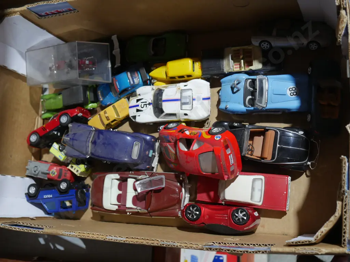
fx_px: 445
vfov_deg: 32.9
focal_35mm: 44
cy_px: 131
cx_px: 175
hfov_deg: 42.9
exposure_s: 1/60
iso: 1000
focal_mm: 22
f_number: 4.7
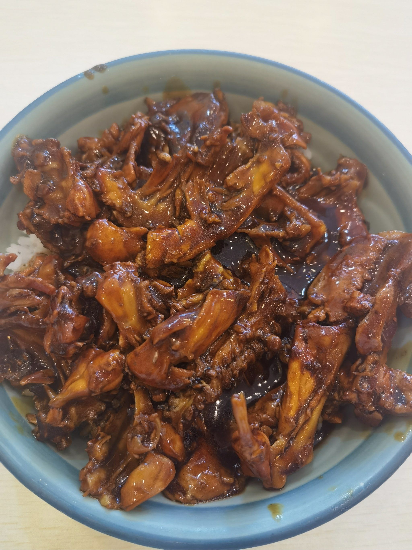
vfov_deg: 65.3
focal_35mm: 27
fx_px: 429
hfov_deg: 51.4
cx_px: 206
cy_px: 275
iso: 250
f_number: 1.9
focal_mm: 6.67
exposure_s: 1/33.2
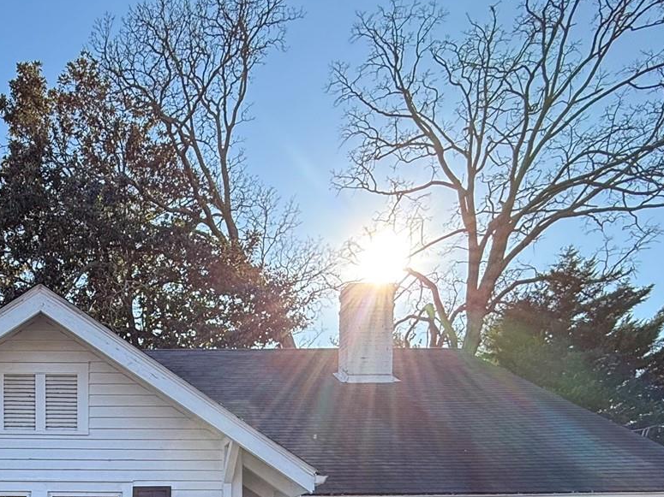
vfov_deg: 31.4
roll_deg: +0.6
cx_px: 60
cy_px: 619
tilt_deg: -0.4
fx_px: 710
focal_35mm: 37
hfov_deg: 45.2
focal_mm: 2.22
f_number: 2.2
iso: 64
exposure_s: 1/535
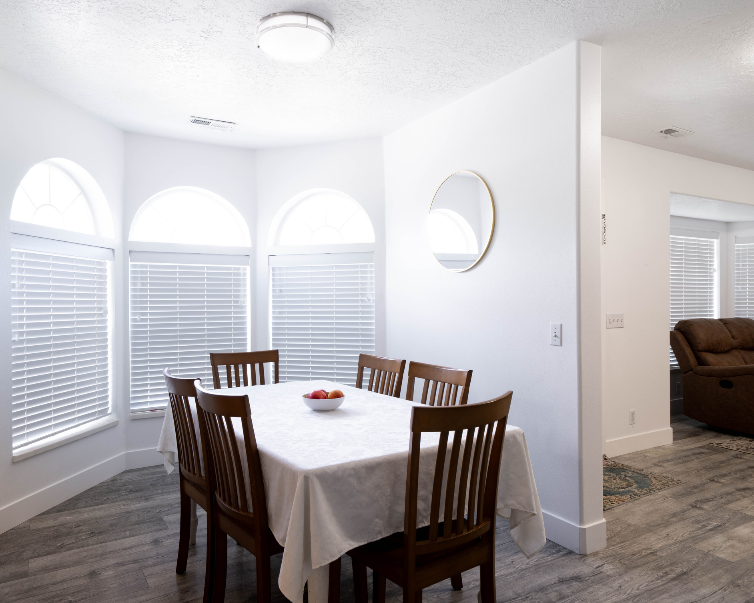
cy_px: 297
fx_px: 536
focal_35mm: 24
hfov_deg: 70.3
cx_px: 368
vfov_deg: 58.8
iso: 160
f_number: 11
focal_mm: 19
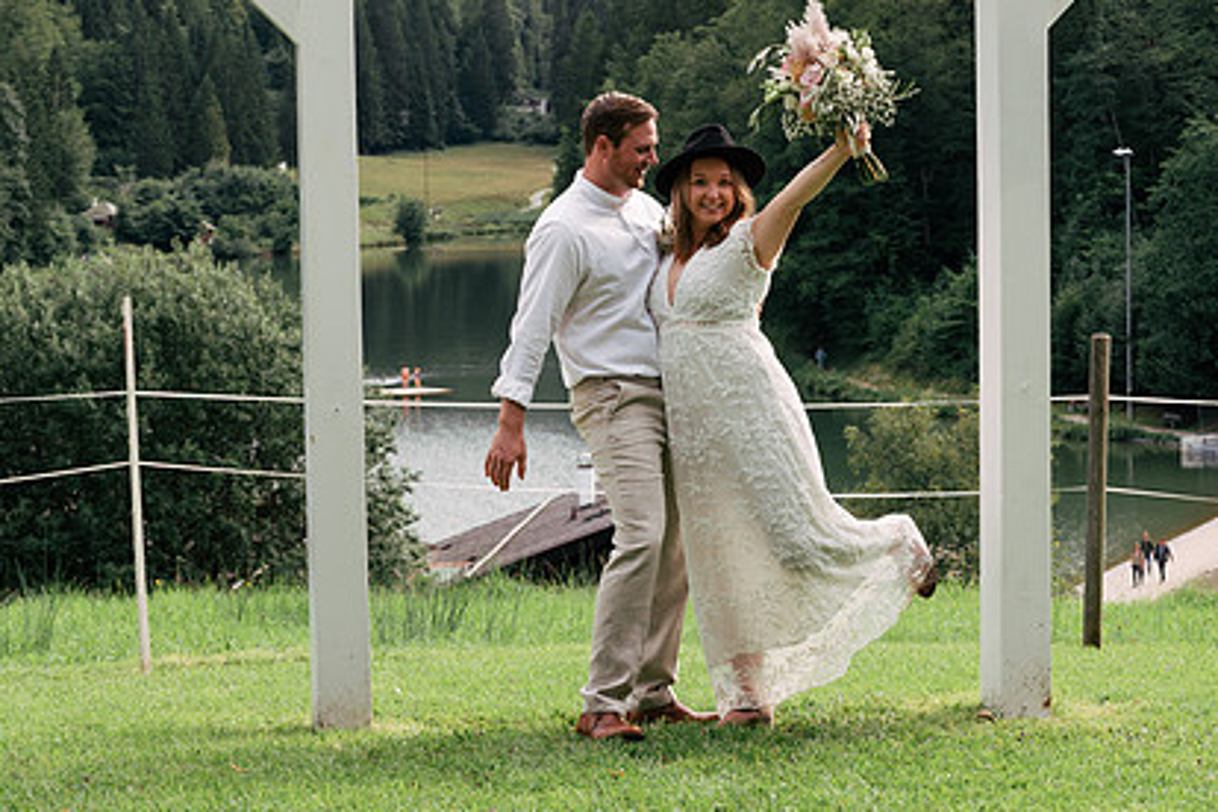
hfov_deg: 20.8
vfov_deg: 14.0
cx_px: 703
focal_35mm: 98
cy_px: 309
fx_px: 3315
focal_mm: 70
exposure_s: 1/250
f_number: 9
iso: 500
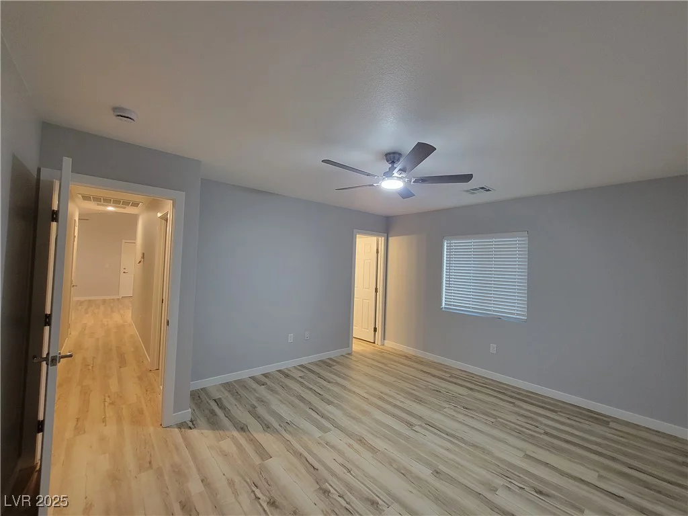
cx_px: 344
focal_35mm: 13
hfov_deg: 106.2
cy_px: 258
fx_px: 258
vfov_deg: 89.9
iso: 320
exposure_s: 1/40
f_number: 2.2
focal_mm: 2.2
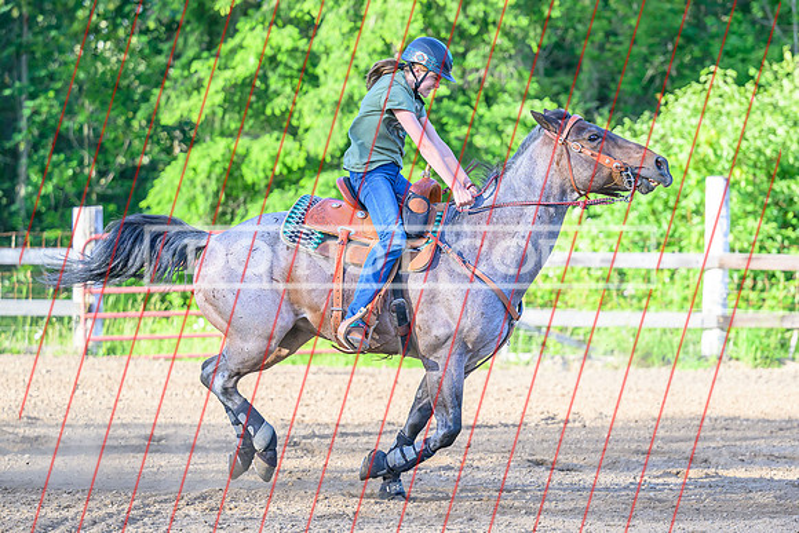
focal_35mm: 173
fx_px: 3830
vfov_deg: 8.0
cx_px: 444
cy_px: 285
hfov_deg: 11.9
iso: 1100
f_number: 2.8
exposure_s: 1/2500
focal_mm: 110
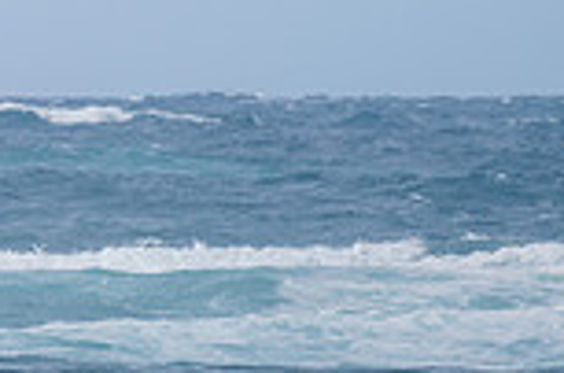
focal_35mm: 2074
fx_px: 32392
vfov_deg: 0.7
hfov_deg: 1.0
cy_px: -207
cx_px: -144
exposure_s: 1/1000
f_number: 5.6
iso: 72
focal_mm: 500
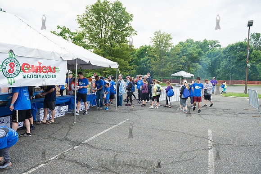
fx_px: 174
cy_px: 87
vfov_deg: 53.2
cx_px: 130
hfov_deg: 73.7
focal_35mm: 24
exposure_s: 1/800
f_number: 3.5
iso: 200
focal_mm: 24
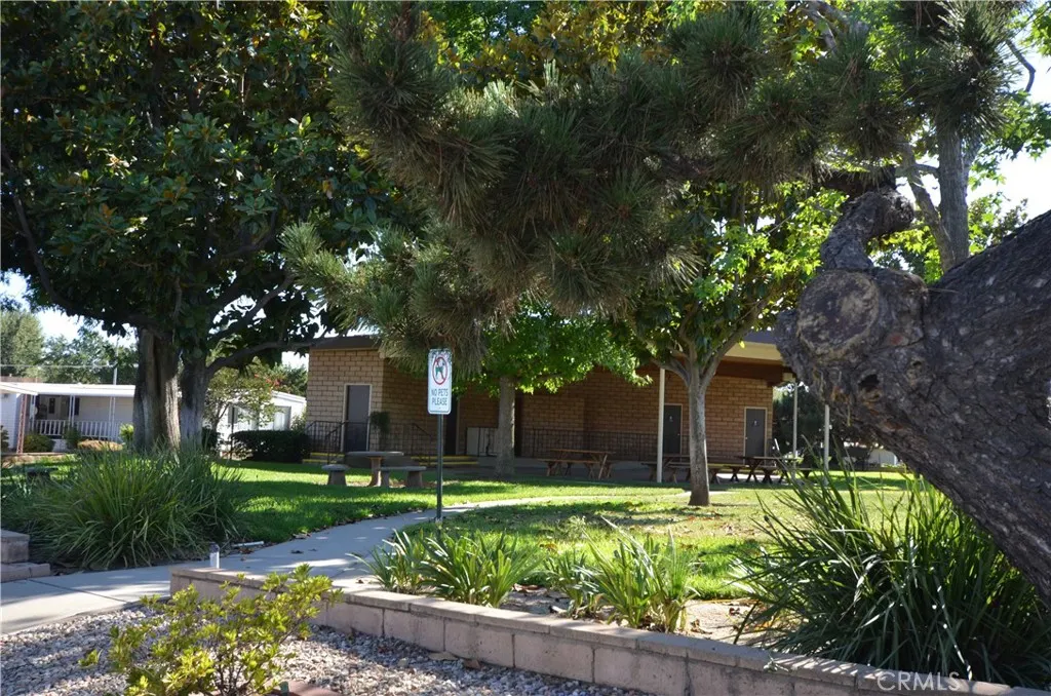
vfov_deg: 36.7
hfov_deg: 53.2
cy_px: 348
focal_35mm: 36
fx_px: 1049
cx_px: 526
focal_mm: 24
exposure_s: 1/125
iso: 200
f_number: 5.6
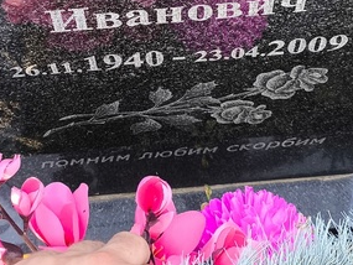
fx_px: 714
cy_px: -2
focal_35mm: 70
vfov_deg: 20.3
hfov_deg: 27.8
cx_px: 172
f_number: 1.7
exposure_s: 1/100
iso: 100
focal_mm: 4.71
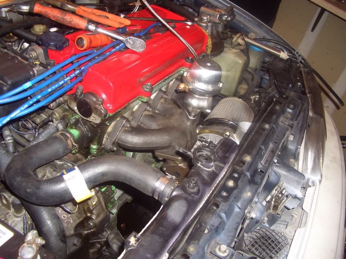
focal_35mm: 35
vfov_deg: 40.7
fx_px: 350
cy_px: 130
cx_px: 173
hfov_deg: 52.6
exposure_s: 1/60
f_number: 2.6
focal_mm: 5.8
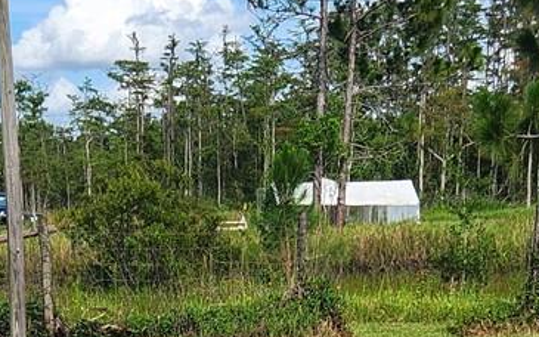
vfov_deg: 11.5
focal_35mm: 107
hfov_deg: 19.4
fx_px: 1572
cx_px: 179
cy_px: 556
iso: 20
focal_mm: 5.4
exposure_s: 1/1050
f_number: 1.8
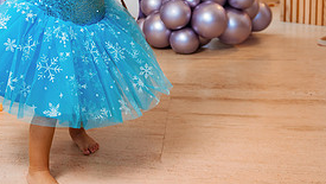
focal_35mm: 58
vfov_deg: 20.2
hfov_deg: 34.9
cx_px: 67
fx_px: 502
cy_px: 9
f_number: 3.2
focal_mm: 24
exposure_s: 1/200
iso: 400
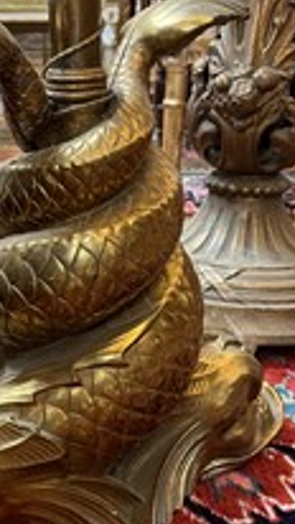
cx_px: 41
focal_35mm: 55
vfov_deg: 37.6
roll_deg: -1.8
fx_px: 764
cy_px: 333
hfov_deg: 21.5
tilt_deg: -22.4
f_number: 1.6
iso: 500
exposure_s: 1/50
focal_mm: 5.1
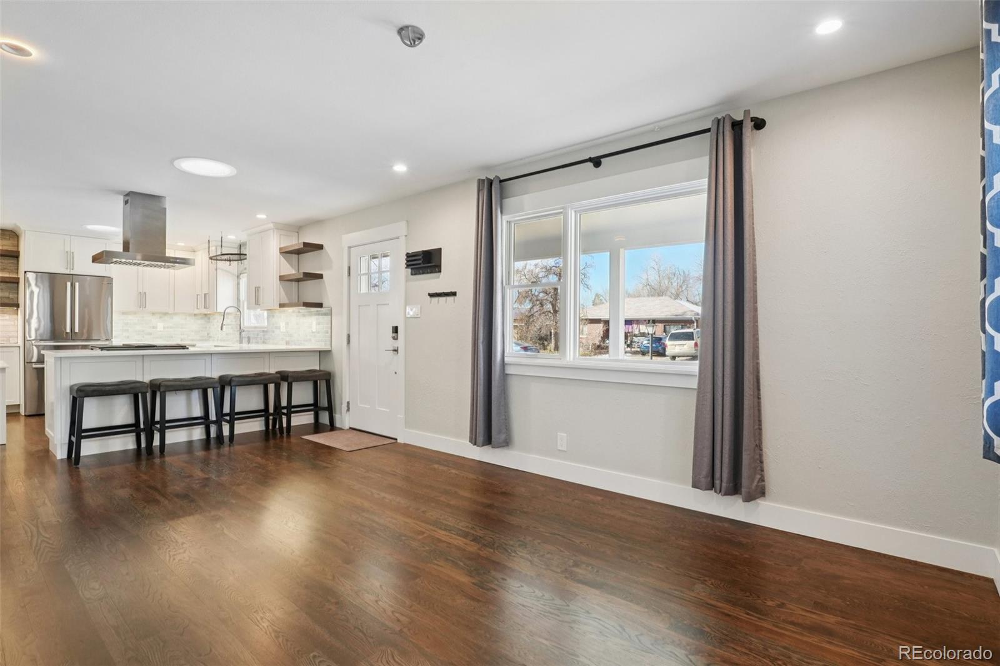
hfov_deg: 95.0
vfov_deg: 72.0
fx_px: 458
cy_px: 333
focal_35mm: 16
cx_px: 500
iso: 500
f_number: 8
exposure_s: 1/30
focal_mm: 11
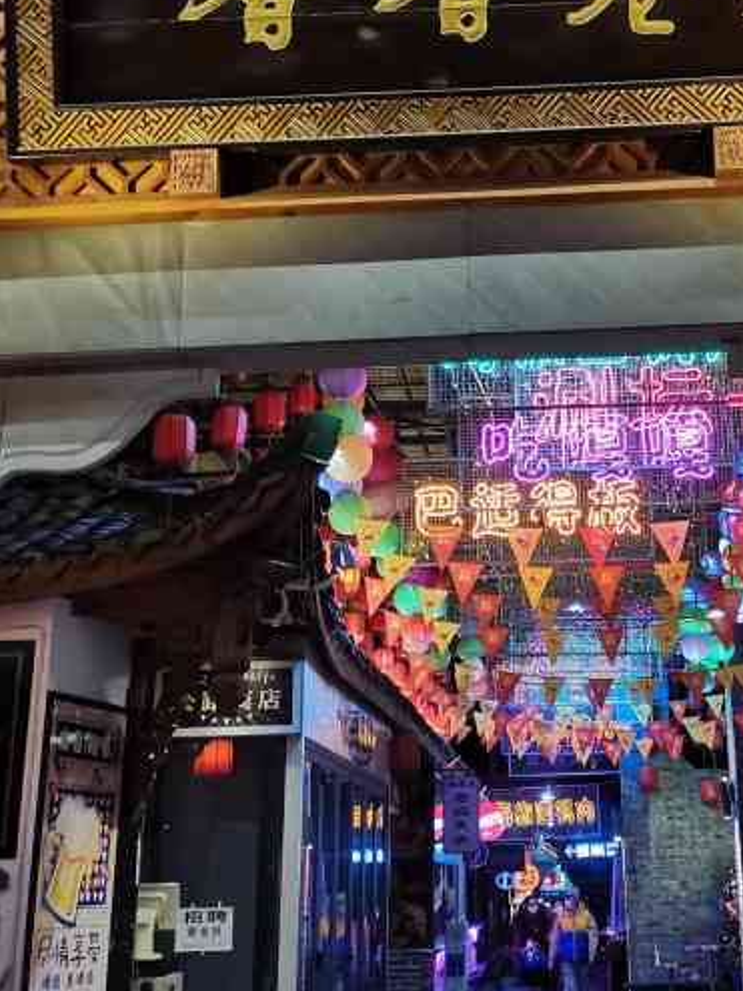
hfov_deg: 29.3
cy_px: 453
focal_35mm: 49
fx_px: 1403
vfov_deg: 38.9
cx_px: 537
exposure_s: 1/50
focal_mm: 4.75
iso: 400
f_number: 1.8
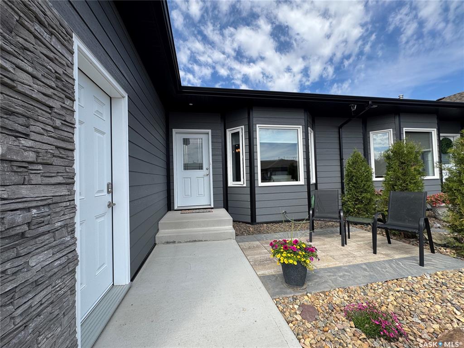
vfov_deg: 85.7
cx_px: 232
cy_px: 174
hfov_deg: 102.1
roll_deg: +2.3
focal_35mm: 14
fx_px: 188
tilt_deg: +2.2
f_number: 2.2
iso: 50
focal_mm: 2.22
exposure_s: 1/910
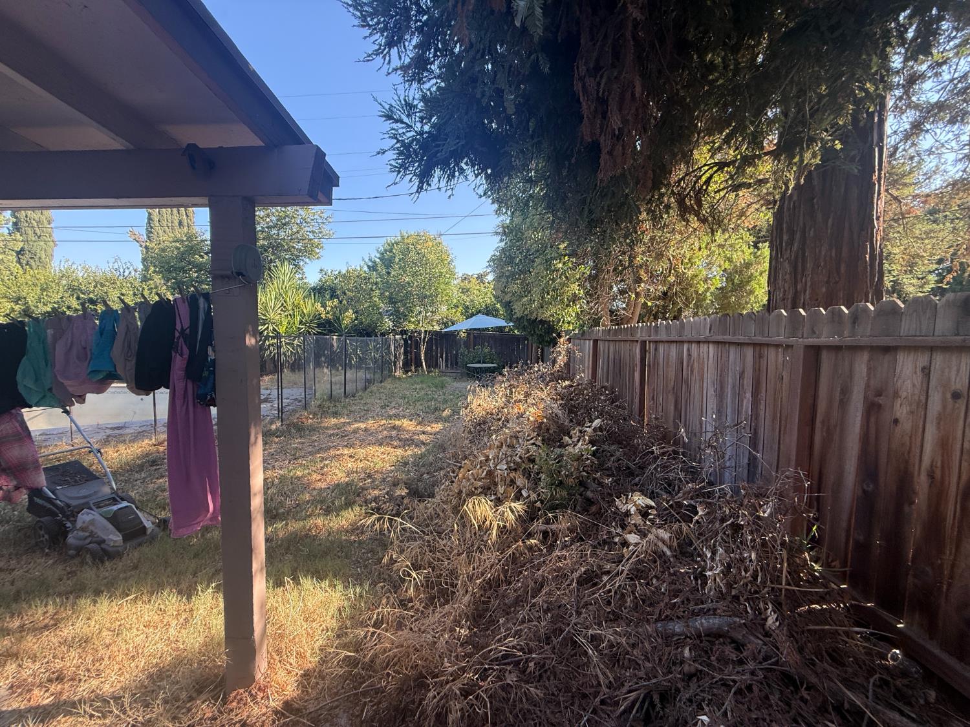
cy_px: 364
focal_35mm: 14
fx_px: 392
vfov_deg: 85.7
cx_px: 485
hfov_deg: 102.1
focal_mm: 2.22
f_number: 2.2
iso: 64
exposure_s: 1/286
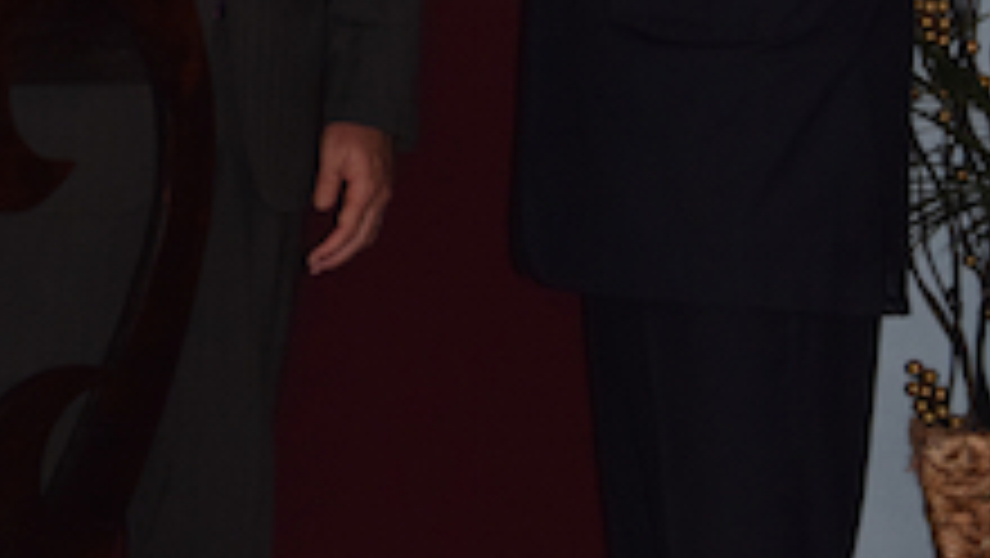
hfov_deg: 6.6
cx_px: 346
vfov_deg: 3.7
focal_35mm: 325
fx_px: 8539
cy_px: 9
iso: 1250
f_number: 9
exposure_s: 1/200
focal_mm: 95
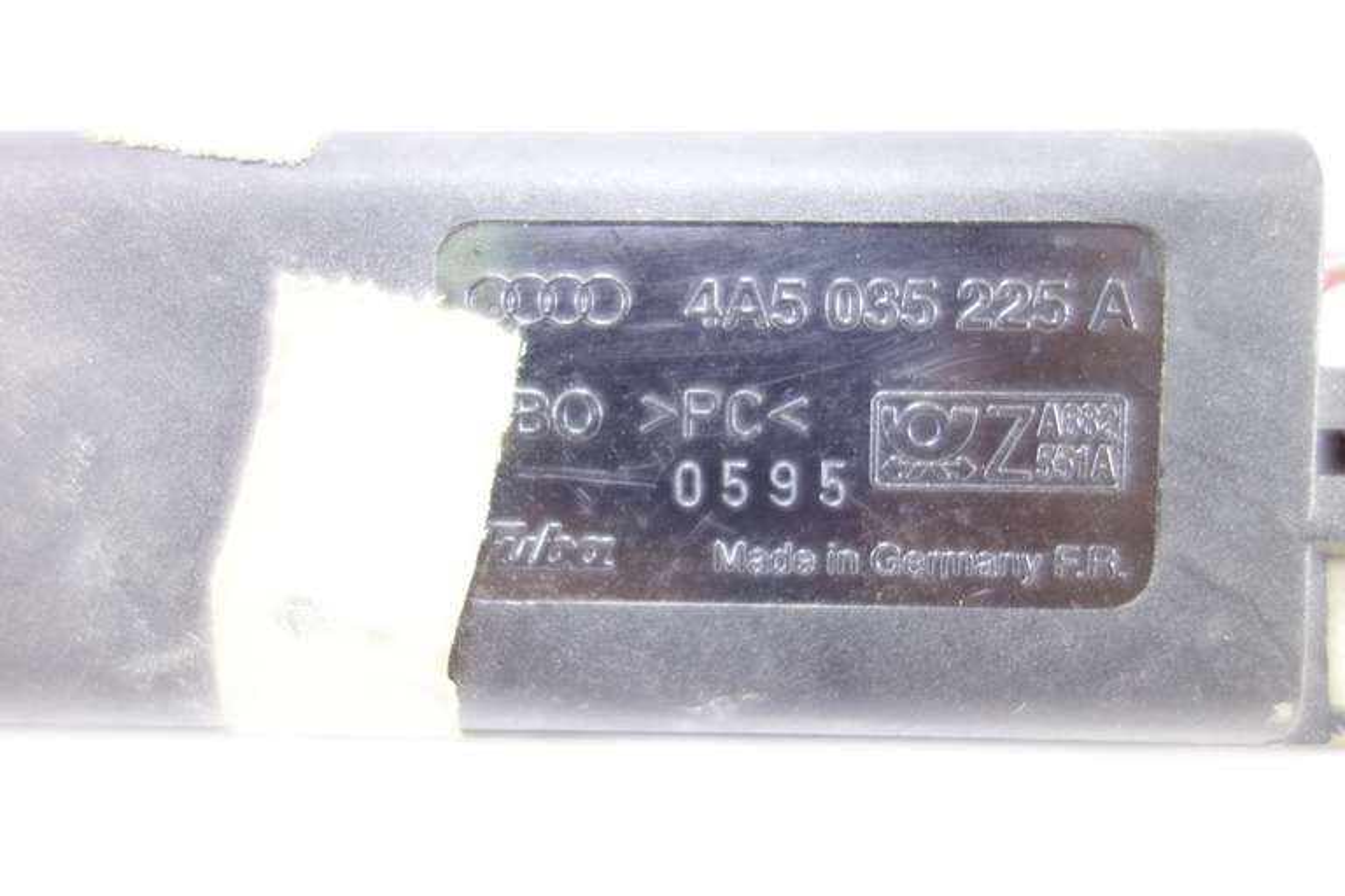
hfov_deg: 65.5
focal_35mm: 28
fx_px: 1046
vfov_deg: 46.4
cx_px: 672
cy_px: 448
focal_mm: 10.4
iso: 320
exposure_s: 1/30
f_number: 1.8
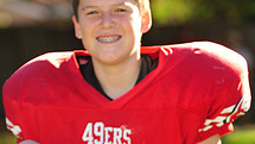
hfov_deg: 5.1
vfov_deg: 2.9
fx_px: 2867
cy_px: 190
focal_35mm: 424
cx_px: 85
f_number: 4.5
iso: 200
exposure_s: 1/320
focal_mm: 150
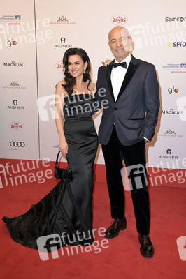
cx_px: 93
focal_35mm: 40
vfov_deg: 48.5
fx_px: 311
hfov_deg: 33.3
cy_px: 140
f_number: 6.3
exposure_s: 1/250
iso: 400
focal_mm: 40
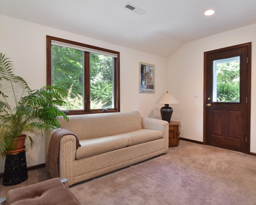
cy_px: 101
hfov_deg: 80.5
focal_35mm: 20
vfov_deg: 69.2
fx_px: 148
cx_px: 154
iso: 640
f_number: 11
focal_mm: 11
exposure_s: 1/25
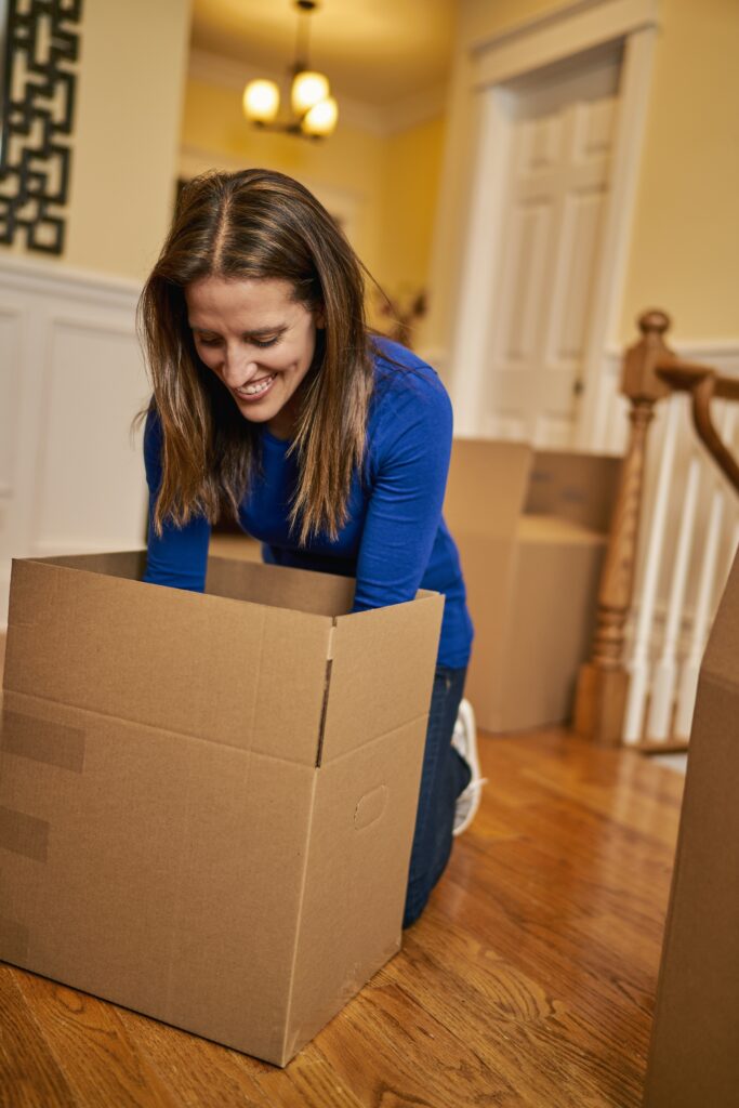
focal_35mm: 35
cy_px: 554
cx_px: 370
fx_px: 1077
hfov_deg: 37.9
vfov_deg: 54.4
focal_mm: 35
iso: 125
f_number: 1.4
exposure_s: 1/160
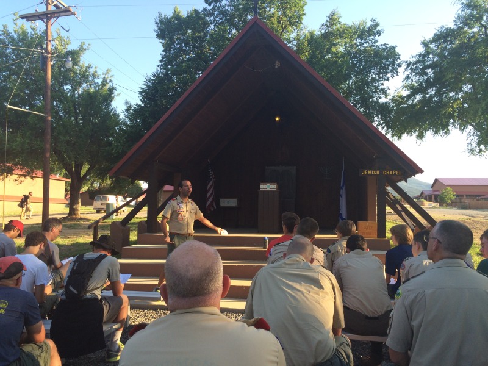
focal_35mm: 29
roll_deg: -0.3
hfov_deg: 61.7
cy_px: 183
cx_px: 244
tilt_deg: +3.5
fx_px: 409
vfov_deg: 48.2
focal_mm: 4.15
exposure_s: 1/277
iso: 32
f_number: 2.2
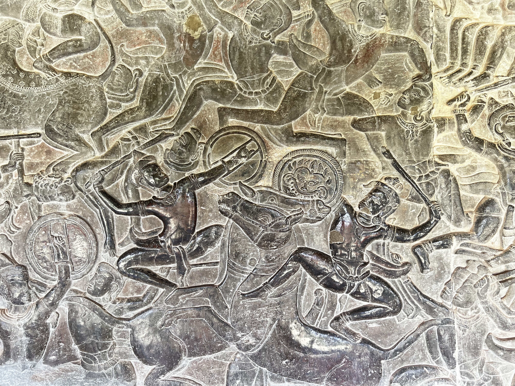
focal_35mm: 26
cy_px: 193
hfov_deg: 67.3
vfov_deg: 53.1
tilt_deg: +0.2
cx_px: 258
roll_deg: +1.8
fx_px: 387
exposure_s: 1/121
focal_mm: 5.7
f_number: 1.5
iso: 125
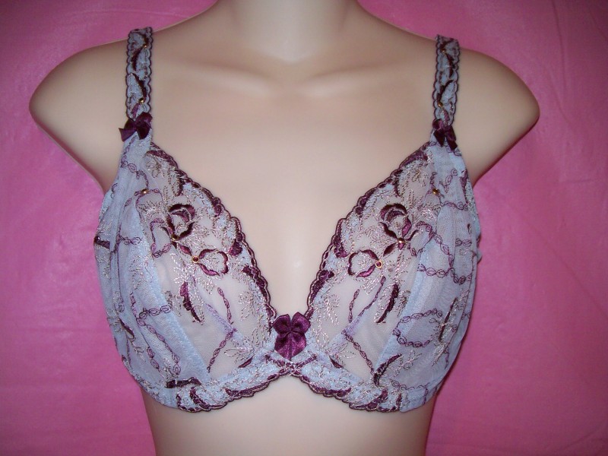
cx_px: 304
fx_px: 632
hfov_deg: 51.4
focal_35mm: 36
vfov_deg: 39.7
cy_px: 228
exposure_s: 1/64
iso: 80
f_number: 2.7
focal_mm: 6
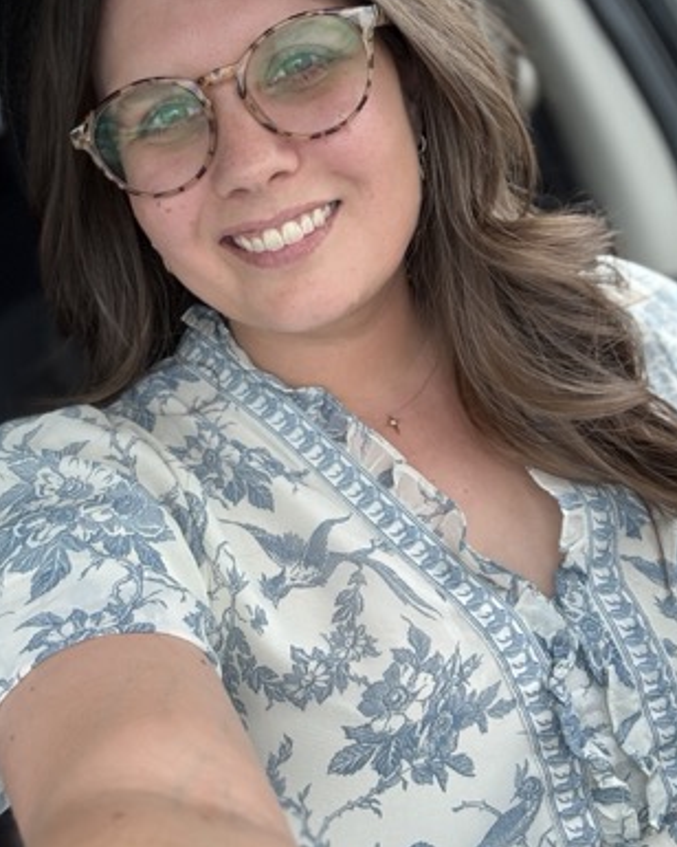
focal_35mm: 38
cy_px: 381
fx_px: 952
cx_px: 302
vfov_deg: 47.9
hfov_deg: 39.1
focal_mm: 2.69
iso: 25
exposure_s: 1/142
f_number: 1.9
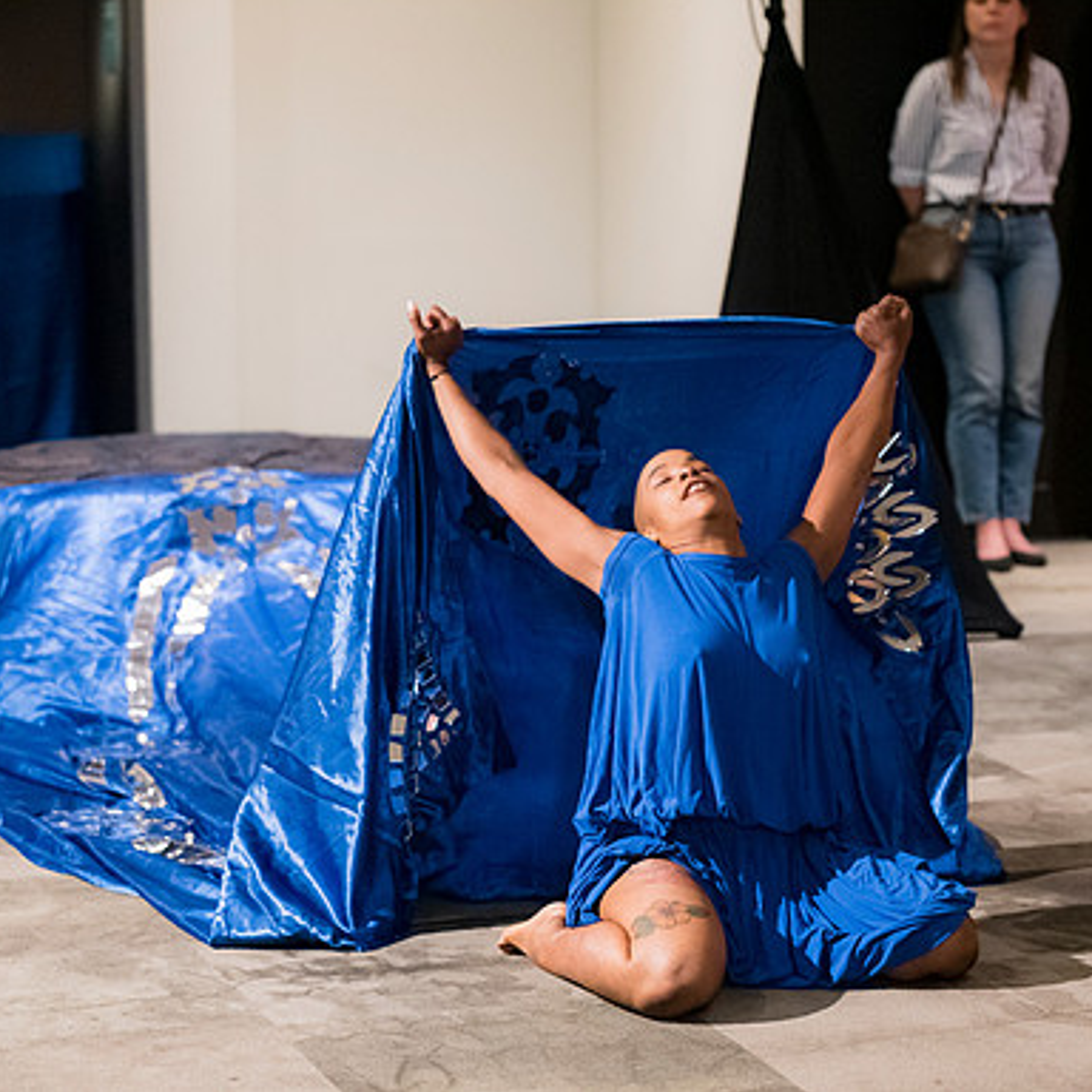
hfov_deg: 14.8
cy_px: 545
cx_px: 697
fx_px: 4211
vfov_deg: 14.8
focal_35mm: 118
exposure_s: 1/125
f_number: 2.8
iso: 6400
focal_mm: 92
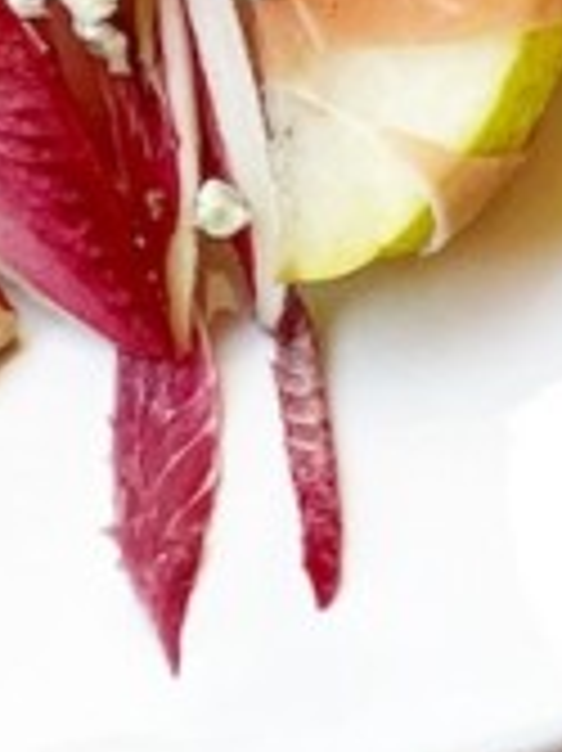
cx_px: 769
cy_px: -1099
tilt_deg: -73.9
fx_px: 8496
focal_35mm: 392
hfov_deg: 3.8
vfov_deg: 4.9
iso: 64
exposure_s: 1/121
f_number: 2.2
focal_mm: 7.5
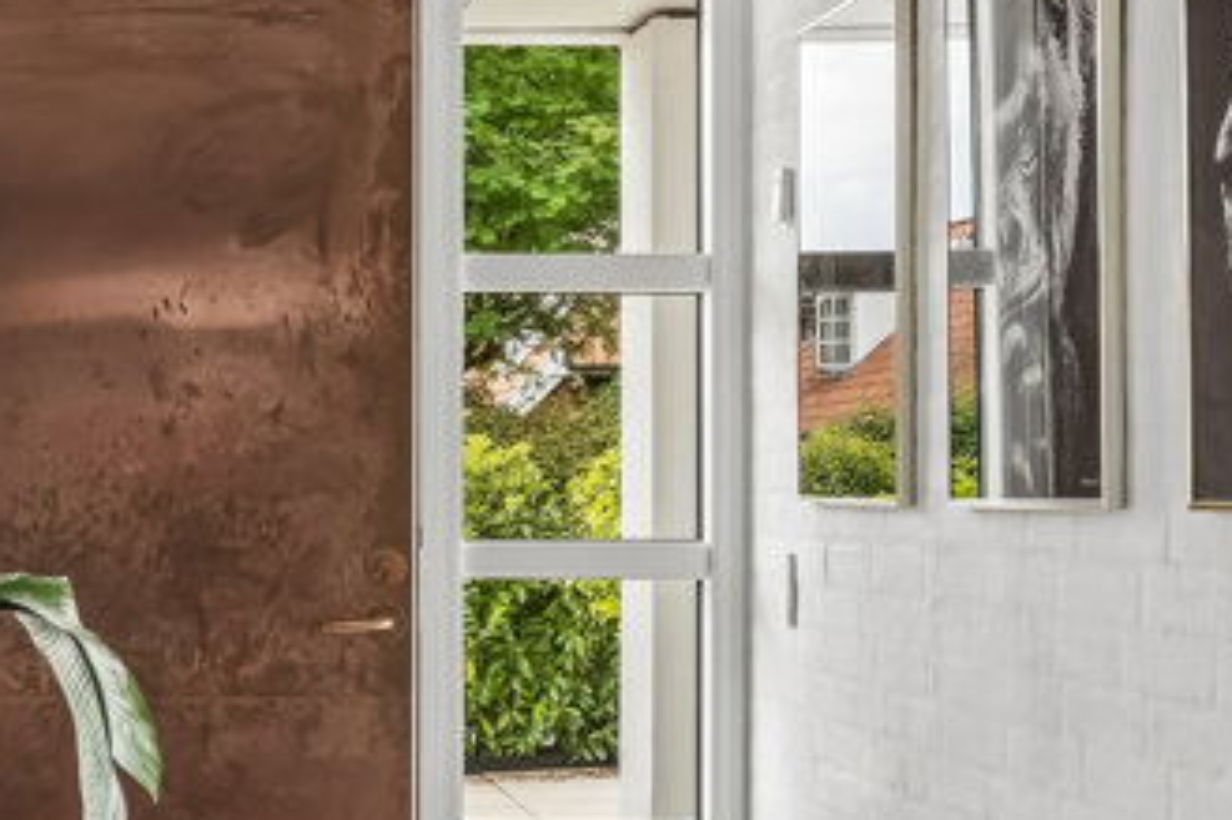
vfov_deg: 18.6
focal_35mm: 73
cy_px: 552
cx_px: 139
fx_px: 2497
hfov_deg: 26.8
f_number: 8
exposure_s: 1/25
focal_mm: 20
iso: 200
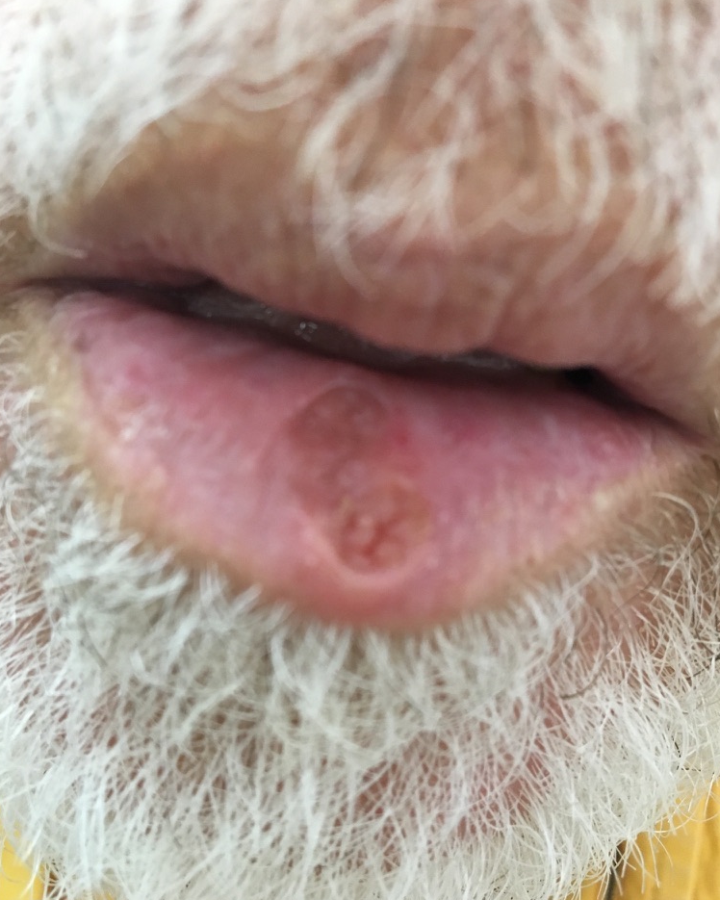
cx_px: 360
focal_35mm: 31
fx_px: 826
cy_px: 425
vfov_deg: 57.1
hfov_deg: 47.1
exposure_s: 1/30
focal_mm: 4.15
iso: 125
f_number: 2.2
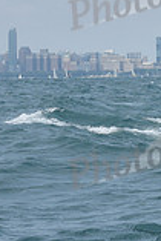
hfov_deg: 5.2
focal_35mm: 258
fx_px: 1727
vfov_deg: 8.0
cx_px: 365
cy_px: 48
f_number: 10
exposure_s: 1/800
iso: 250
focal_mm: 70
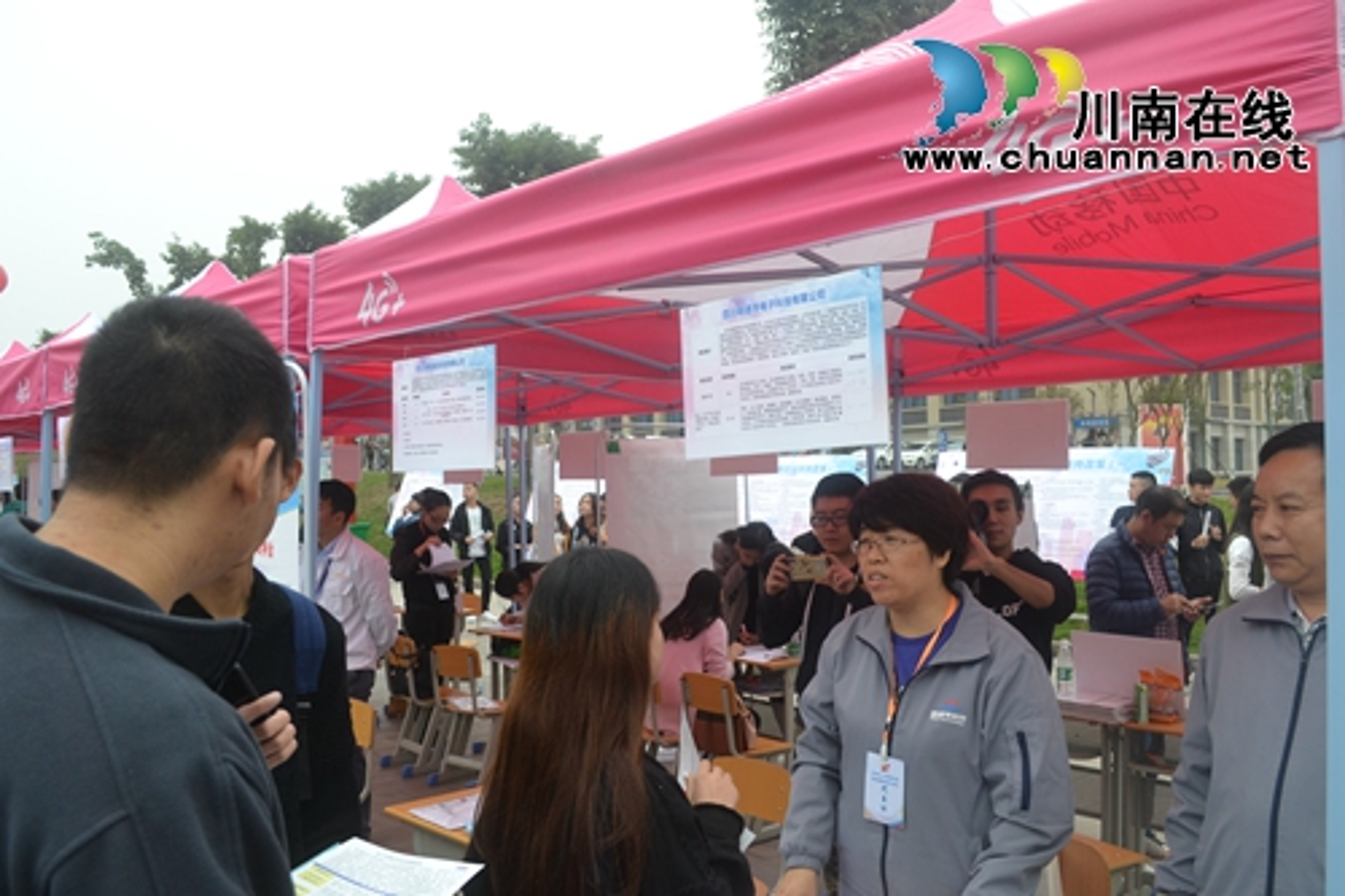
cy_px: 448
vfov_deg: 43.6
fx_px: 1120
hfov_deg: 61.9
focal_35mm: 30
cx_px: 672
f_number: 8
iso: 800
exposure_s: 1/250
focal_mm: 20
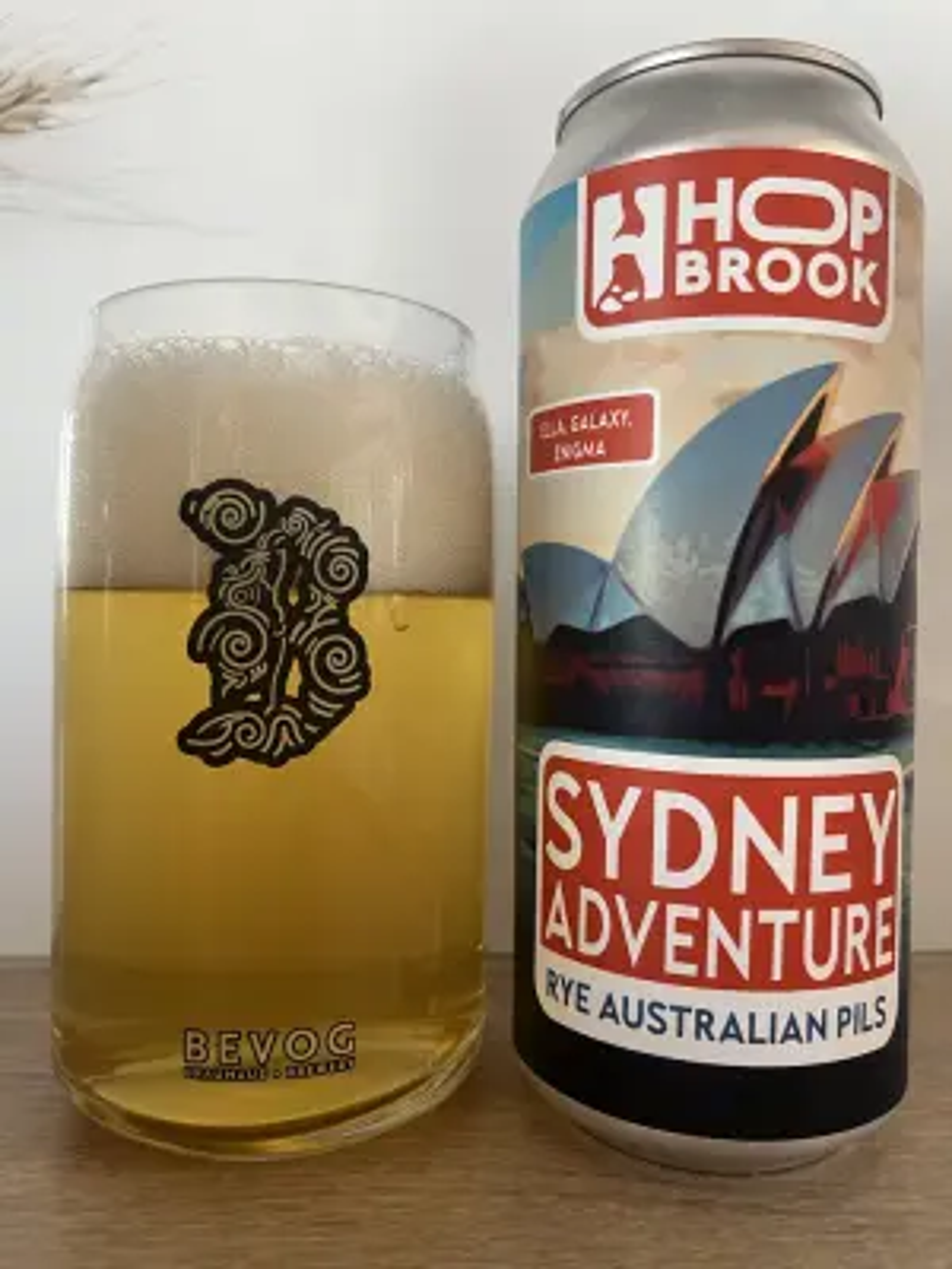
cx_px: 476
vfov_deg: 67.3
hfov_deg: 53.1
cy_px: 634
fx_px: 953
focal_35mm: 26
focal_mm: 5.1
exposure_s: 1/60
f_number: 1.6
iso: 160
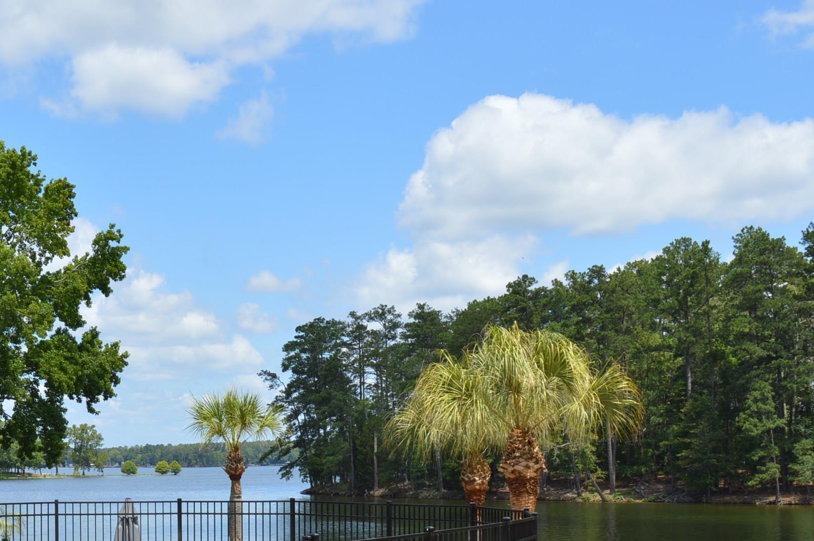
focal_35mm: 62
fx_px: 1401
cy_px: 487
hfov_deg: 31.6
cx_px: 161
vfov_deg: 21.4
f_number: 10
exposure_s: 1/200
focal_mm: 22
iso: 100
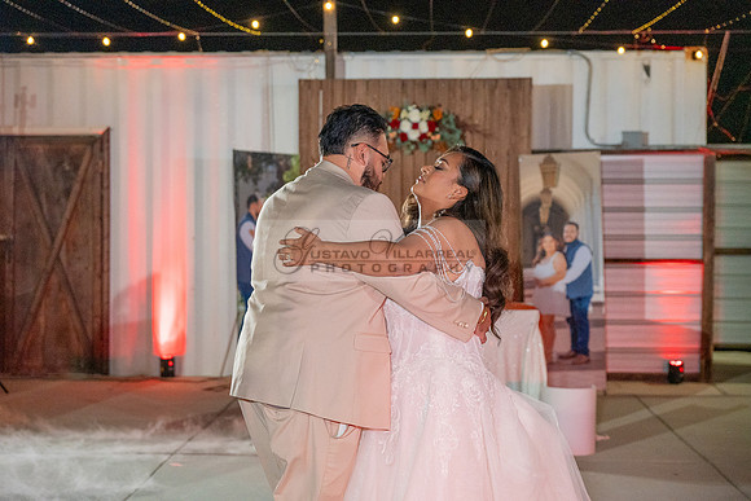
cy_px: 250
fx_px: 1377
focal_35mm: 66
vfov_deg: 20.6
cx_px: 376
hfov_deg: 30.5
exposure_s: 1/250
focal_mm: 66
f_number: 4
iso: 3200
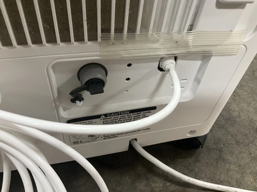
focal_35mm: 29
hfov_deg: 61.7
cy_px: 96
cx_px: 128
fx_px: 215
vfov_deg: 48.2
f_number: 1.8
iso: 250
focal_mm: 3
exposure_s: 1/60
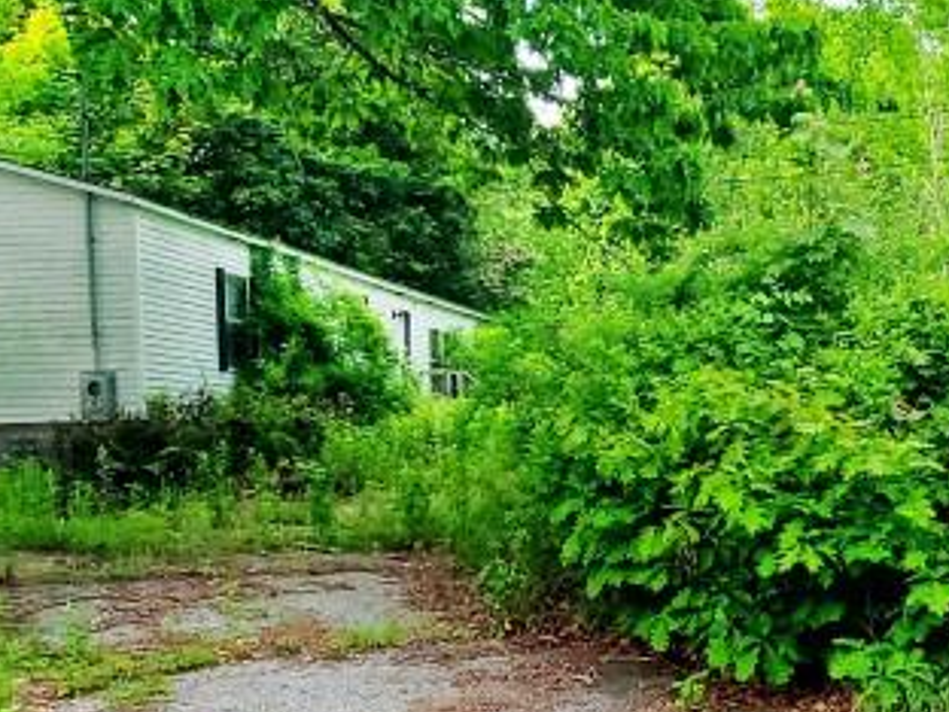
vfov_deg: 24.1
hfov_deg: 31.4
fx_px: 1645
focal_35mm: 60
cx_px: 748
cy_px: 554
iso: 50
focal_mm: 1.8
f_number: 2.2
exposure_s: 1/619
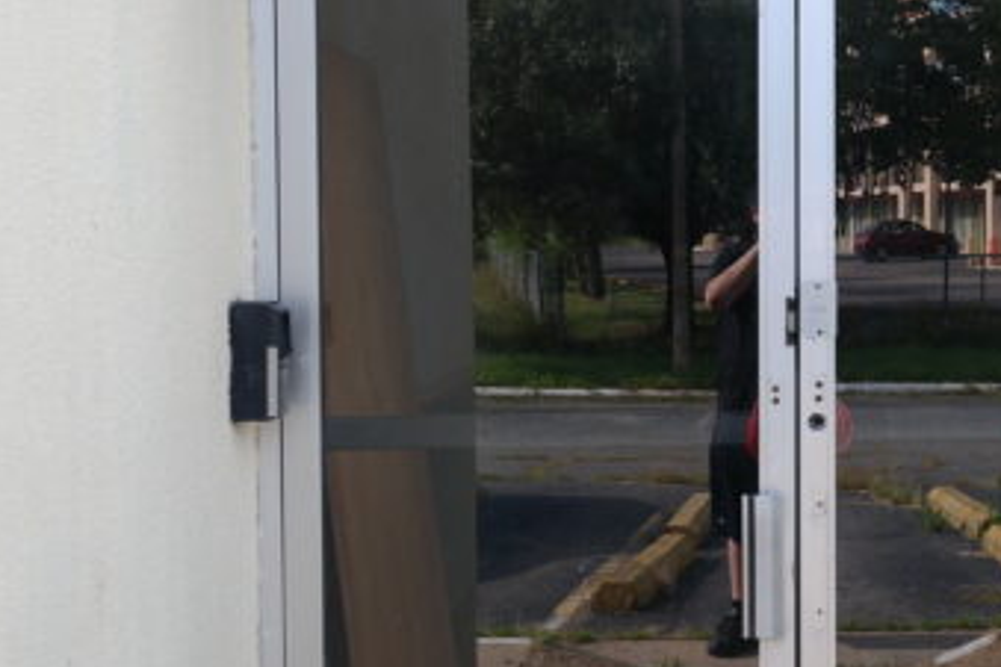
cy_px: 325
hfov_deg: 28.9
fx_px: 1891
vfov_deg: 20.0
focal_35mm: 68
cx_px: 827
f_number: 4
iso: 100
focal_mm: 20
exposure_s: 1/125
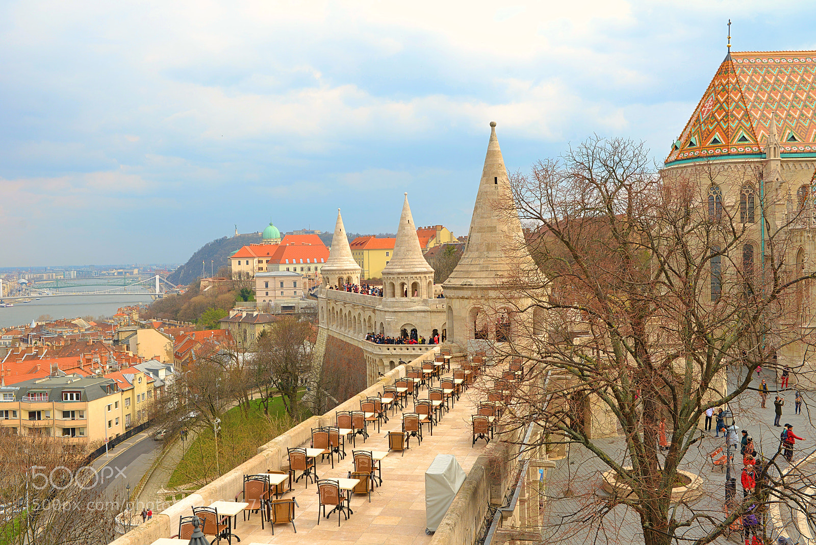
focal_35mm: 38
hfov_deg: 50.7
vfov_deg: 35.1
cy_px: 272
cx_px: 408
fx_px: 862
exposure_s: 1/200
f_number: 7.1
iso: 200
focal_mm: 38
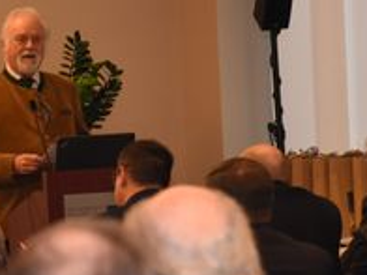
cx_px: 67
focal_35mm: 301
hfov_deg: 6.6
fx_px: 3191
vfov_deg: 4.9
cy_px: 168
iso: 3600
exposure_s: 1/125
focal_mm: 120
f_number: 7.1
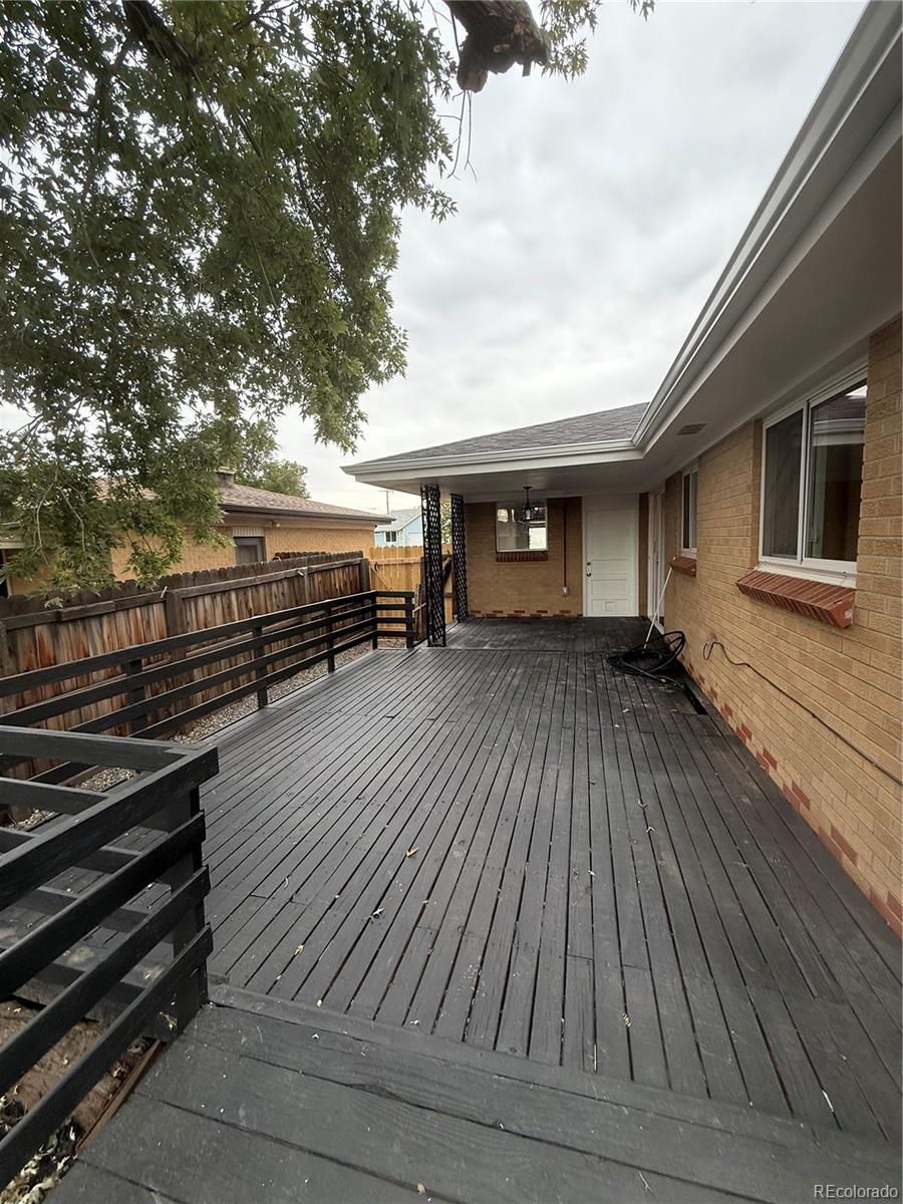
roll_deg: +2.3
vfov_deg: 102.1
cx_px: 452
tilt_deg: -5.8
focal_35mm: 14
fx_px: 487
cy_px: 602
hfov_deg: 85.7
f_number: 2.2
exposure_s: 1/253
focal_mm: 2.22
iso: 64
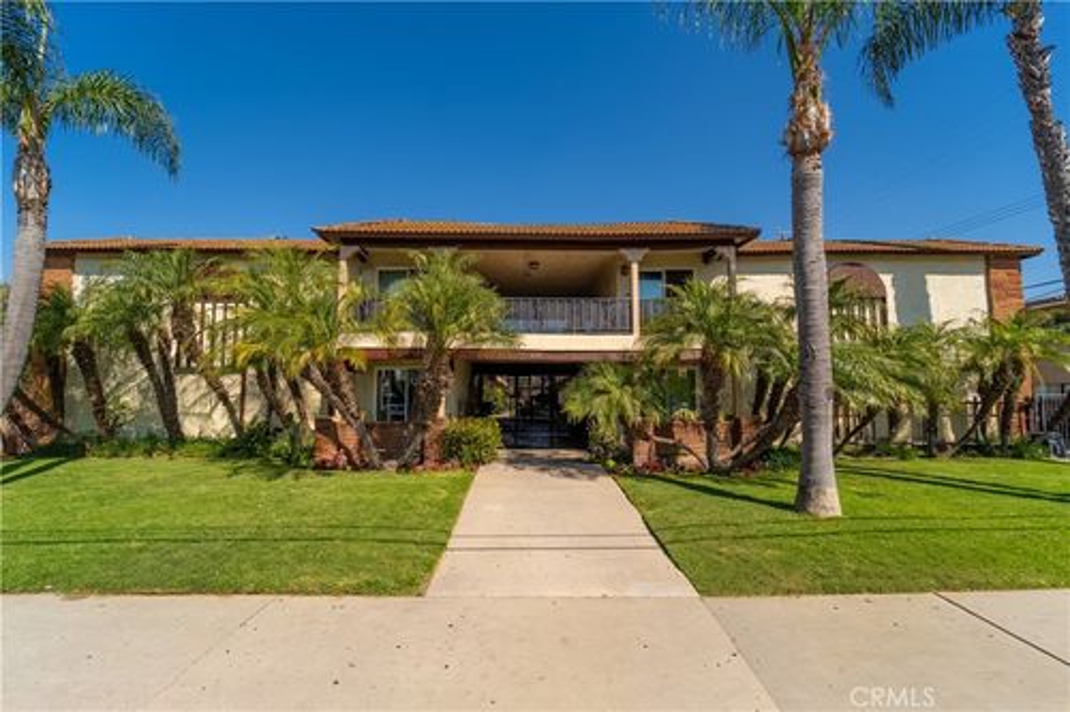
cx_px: 535
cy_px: 356
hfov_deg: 104.3
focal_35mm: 14
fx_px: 416
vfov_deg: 81.2
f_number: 8
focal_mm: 14
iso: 125
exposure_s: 1/2500
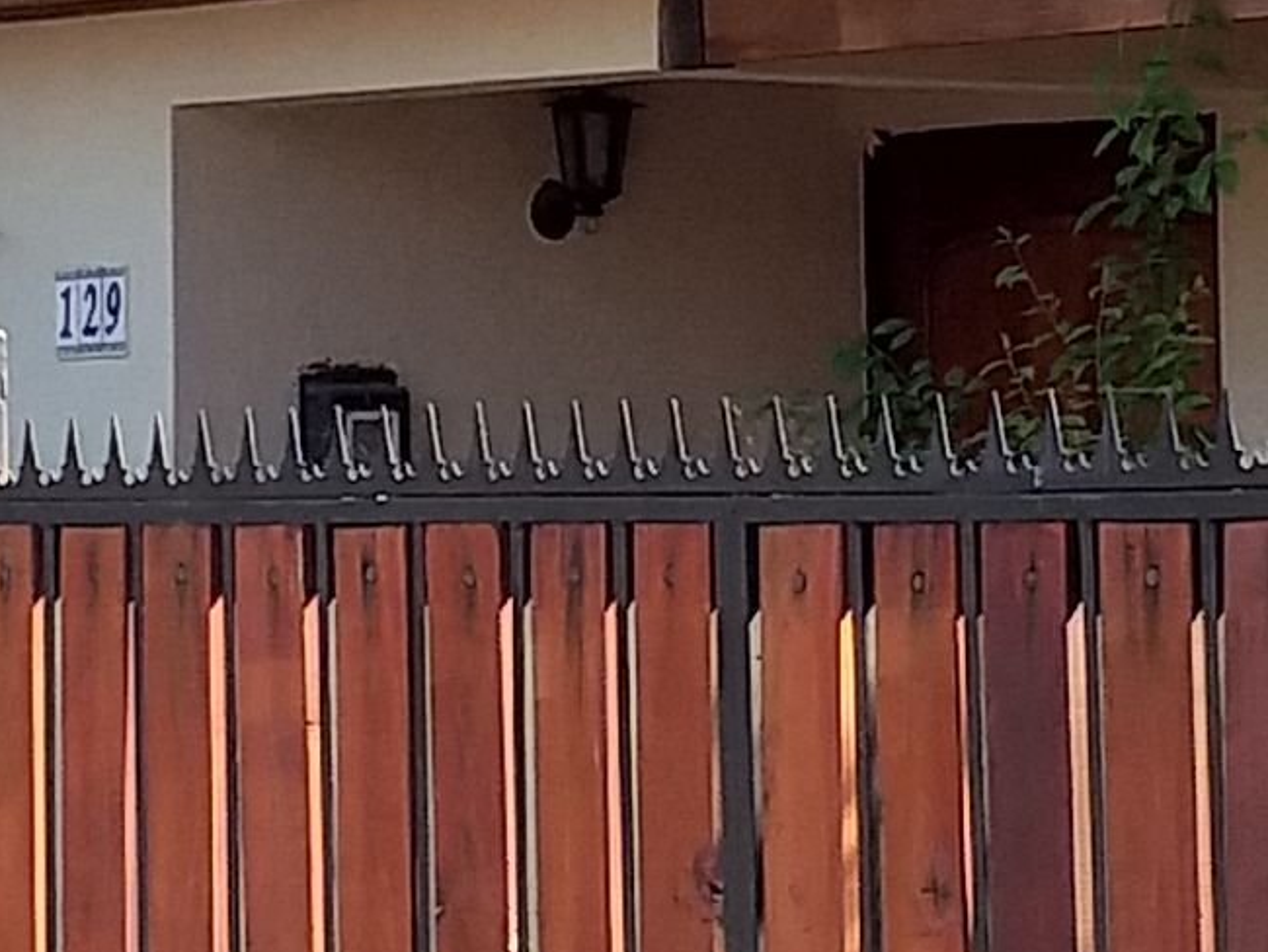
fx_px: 6046
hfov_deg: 11.9
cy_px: -57
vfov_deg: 8.9
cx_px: 336
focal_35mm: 165
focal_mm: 3.6
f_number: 1.9
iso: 40
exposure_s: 1/503
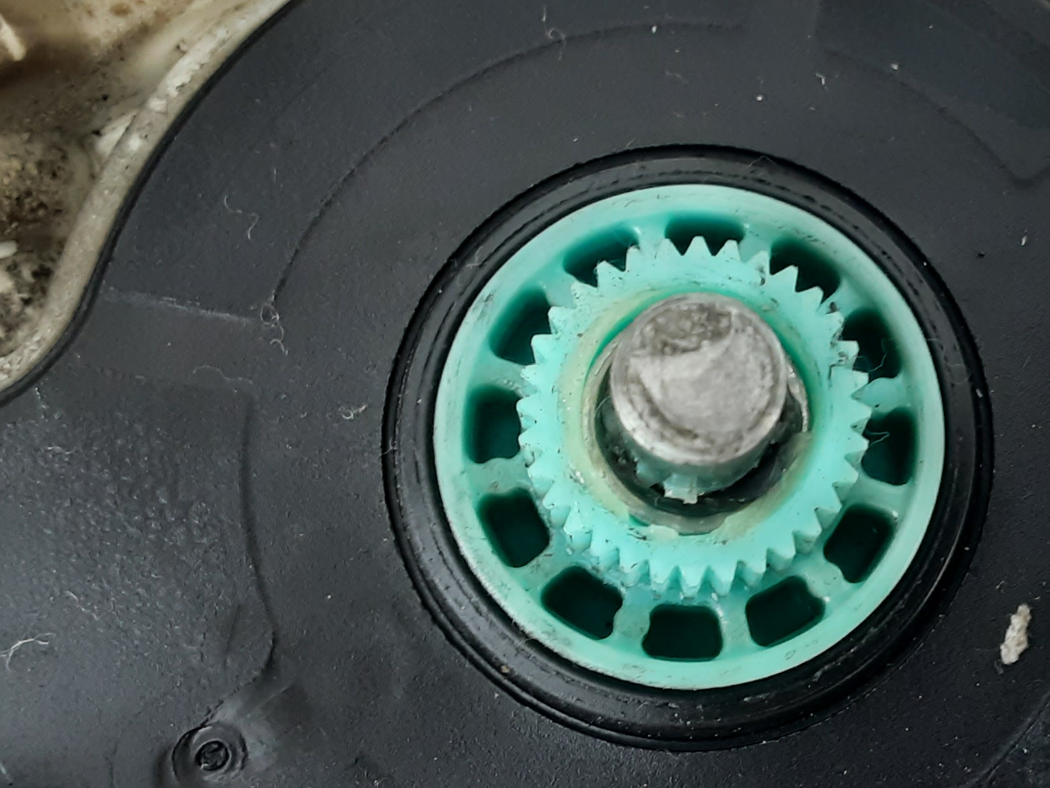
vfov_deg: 27.5
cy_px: 448
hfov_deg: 35.1
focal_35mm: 53
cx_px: 833
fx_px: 1608
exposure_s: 1/33
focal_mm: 2.91
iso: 160
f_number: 1.9
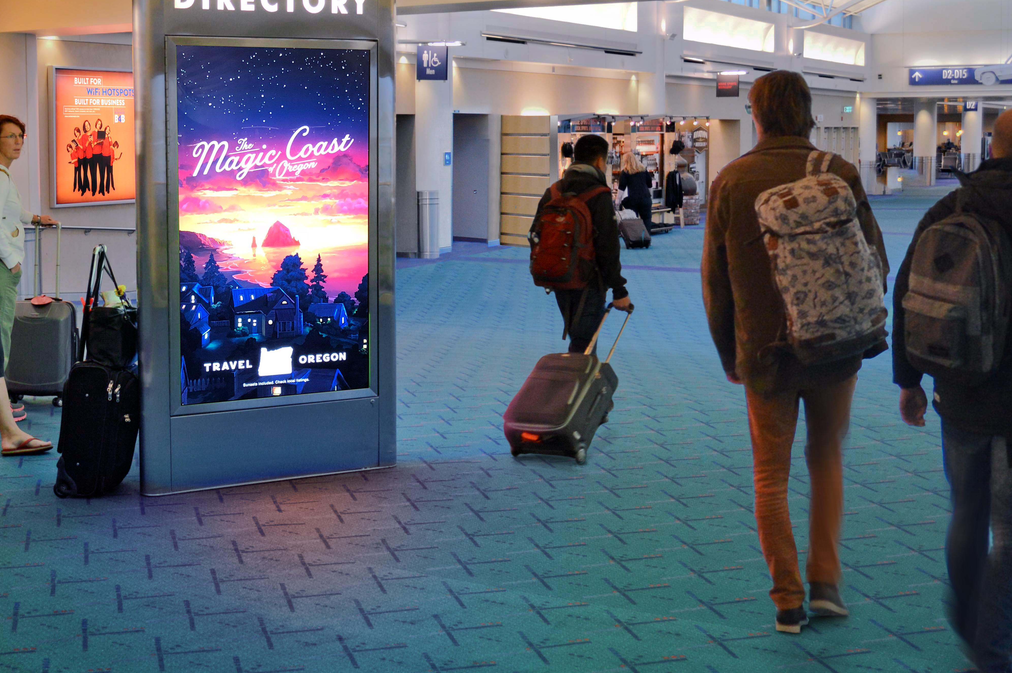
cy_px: 267
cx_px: 334
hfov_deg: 39.1
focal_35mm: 50
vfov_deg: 26.9
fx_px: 1404
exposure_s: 1/40
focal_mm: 22
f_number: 4
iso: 400
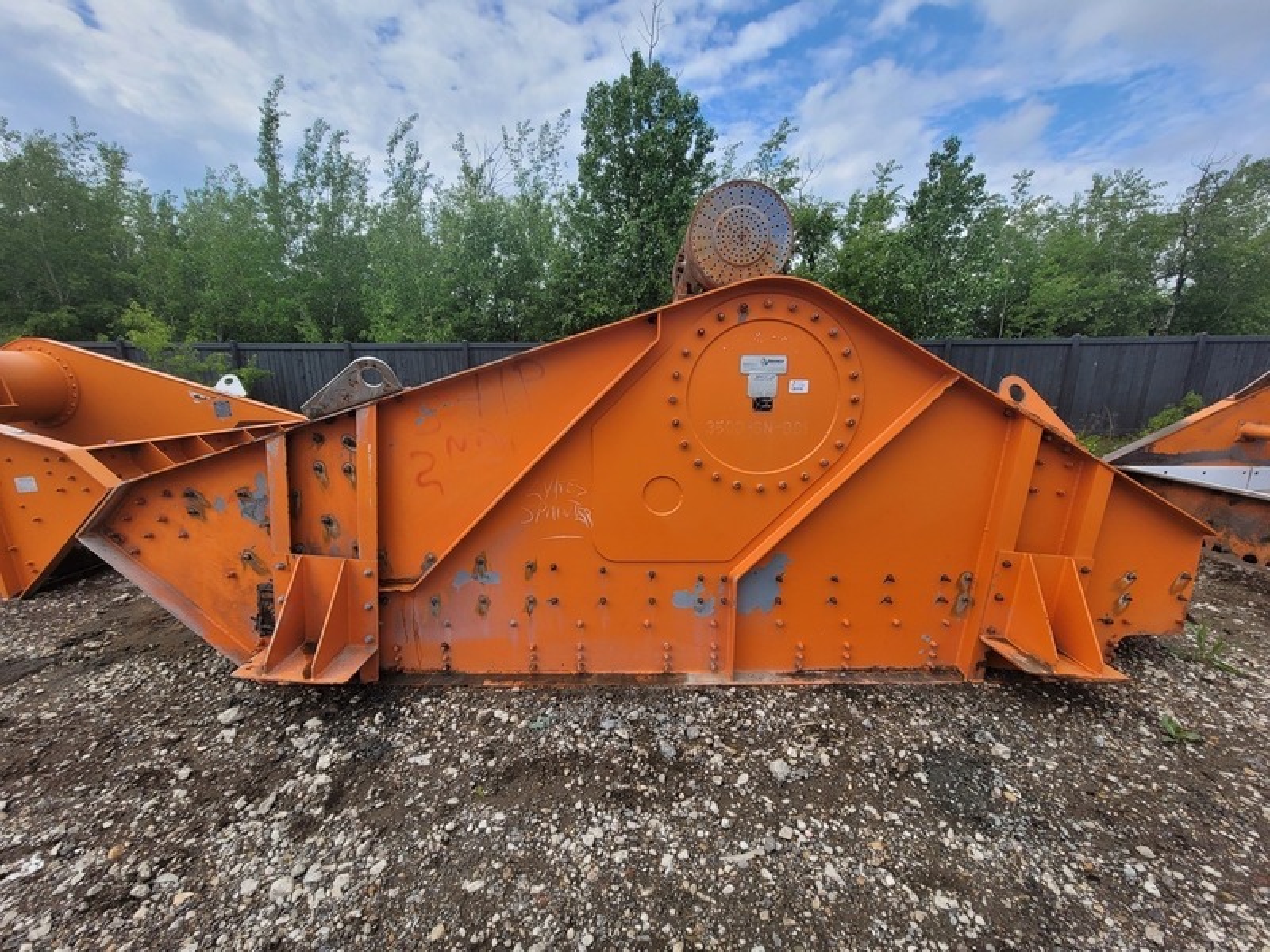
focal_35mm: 13
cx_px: 635
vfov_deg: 89.9
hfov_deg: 106.2
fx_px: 477
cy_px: 476
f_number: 2.2
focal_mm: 2.2
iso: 64
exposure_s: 1/1869
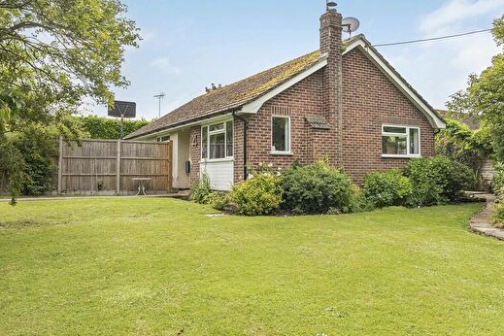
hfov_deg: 59.1
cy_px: 137
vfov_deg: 41.3
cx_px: 275
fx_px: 443
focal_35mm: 32
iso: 640
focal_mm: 23.5
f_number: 8
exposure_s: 1/250
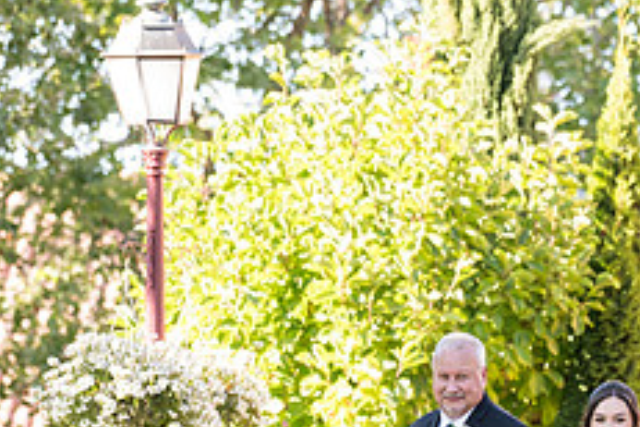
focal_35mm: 414
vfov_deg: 3.3
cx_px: 415
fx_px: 7359
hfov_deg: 5.0
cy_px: 440
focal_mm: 150
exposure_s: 1/400
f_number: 4
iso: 640
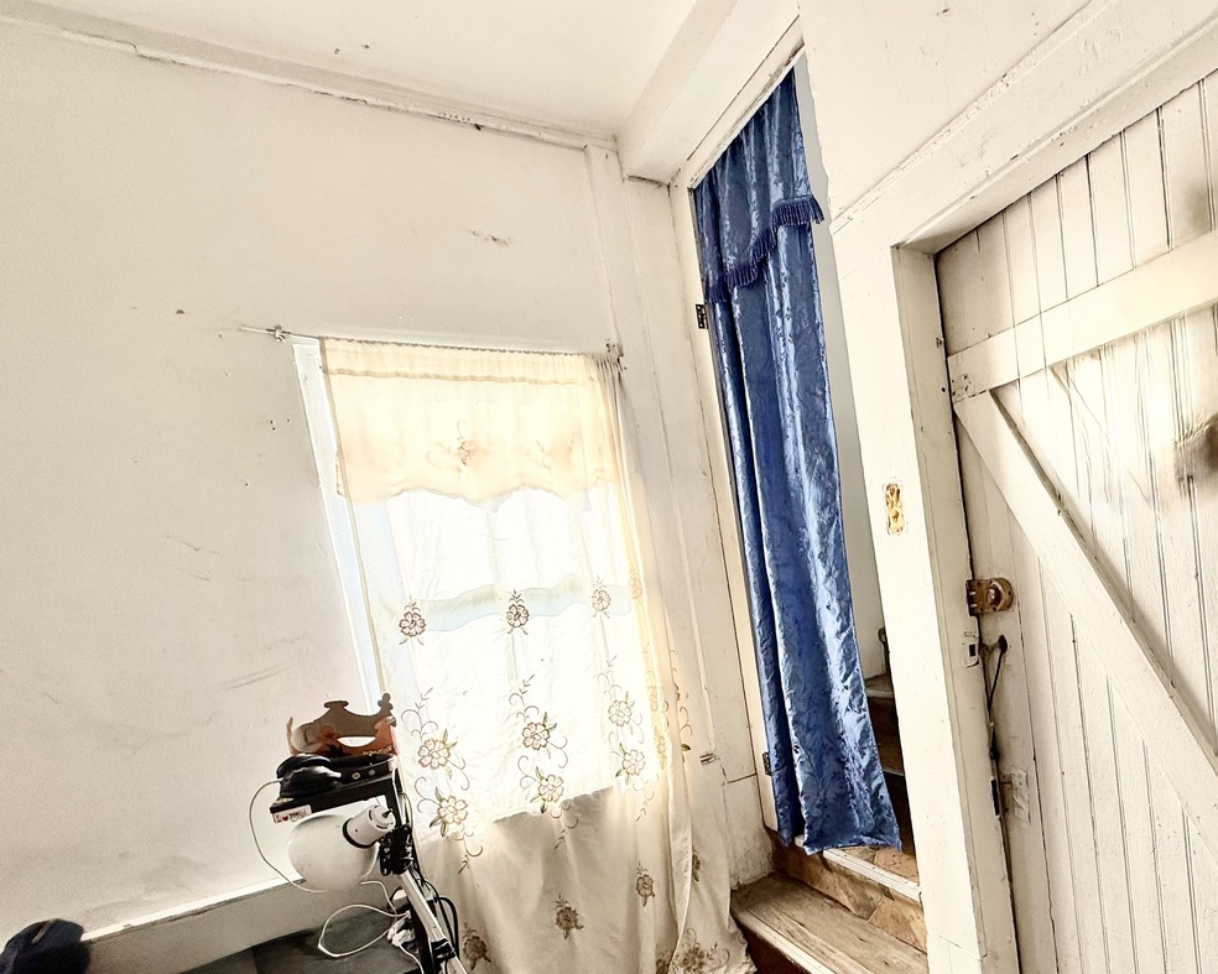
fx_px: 721
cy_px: 634
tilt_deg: -5.0
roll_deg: +7.1
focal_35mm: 20
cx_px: 885
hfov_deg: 75.6
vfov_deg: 66.6
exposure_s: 1/146
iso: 64
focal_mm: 2.22
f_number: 2.2
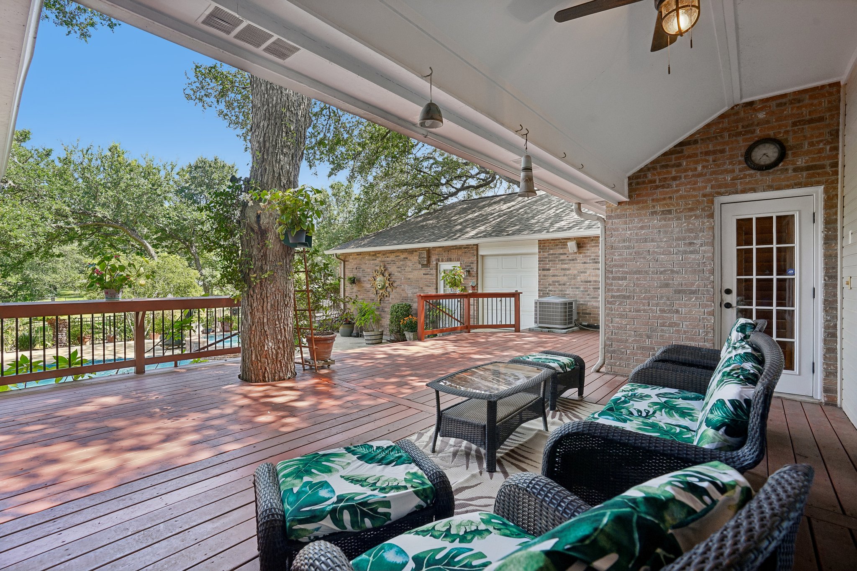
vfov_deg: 73.7
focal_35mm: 16
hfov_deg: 96.7
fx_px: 381
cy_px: 286
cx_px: 428
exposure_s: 1/30
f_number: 8
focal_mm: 16
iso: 200
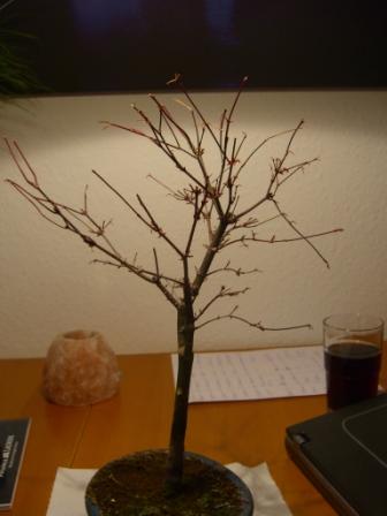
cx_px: 194
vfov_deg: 49.0
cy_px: 258
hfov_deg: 37.7
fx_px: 566
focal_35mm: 38
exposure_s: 1/13
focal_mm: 7.9
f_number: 2.8
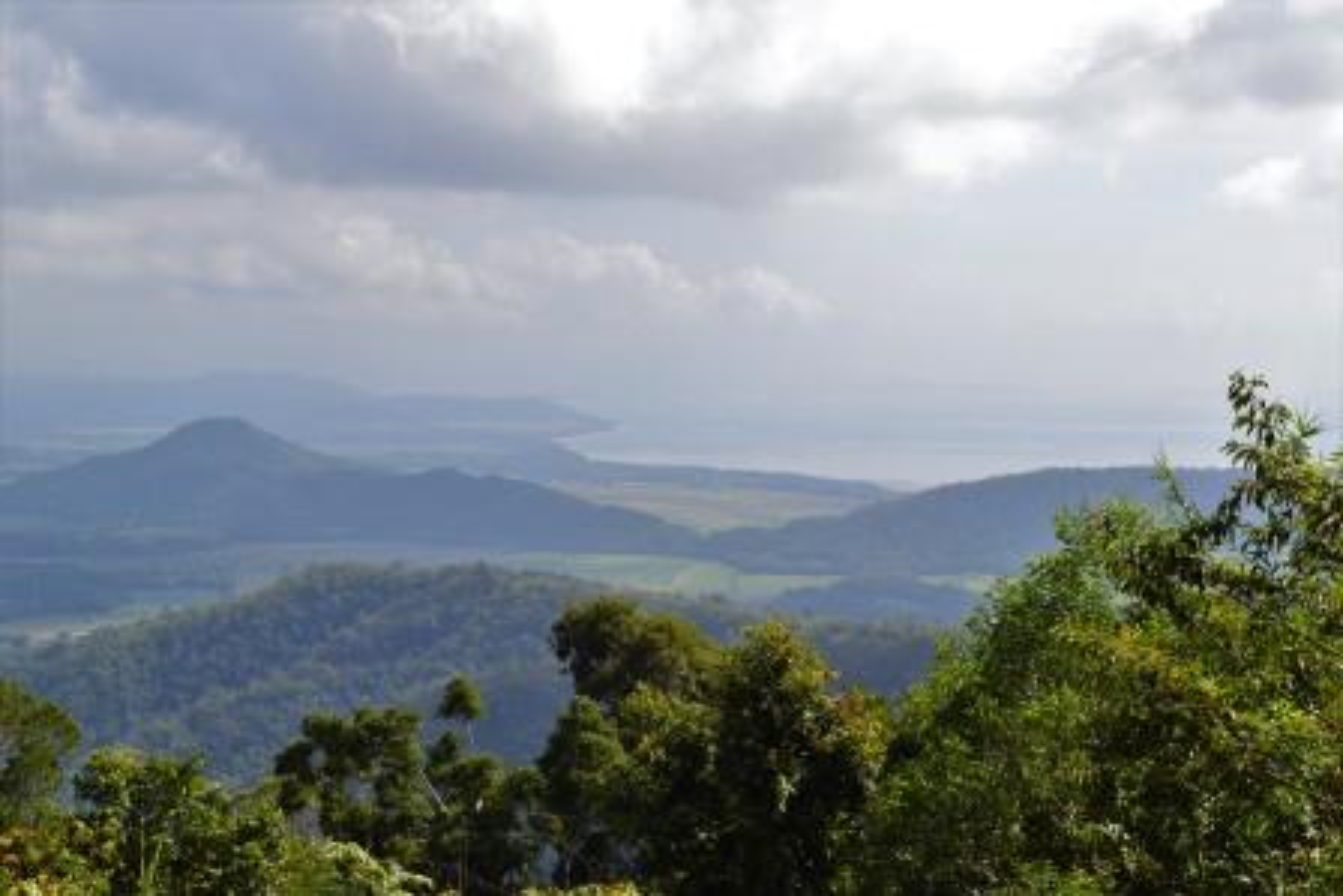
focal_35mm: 82
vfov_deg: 16.6
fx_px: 3079
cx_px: 672
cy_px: 448
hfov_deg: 24.6
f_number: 11
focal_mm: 55
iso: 400
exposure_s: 1/400
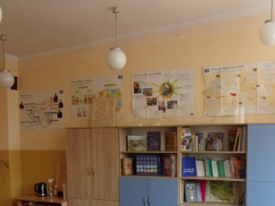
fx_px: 366
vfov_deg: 30.4
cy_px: 178
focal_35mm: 46
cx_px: 156
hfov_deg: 41.1
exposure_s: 1/50
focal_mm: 4.3
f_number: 3.3
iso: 80
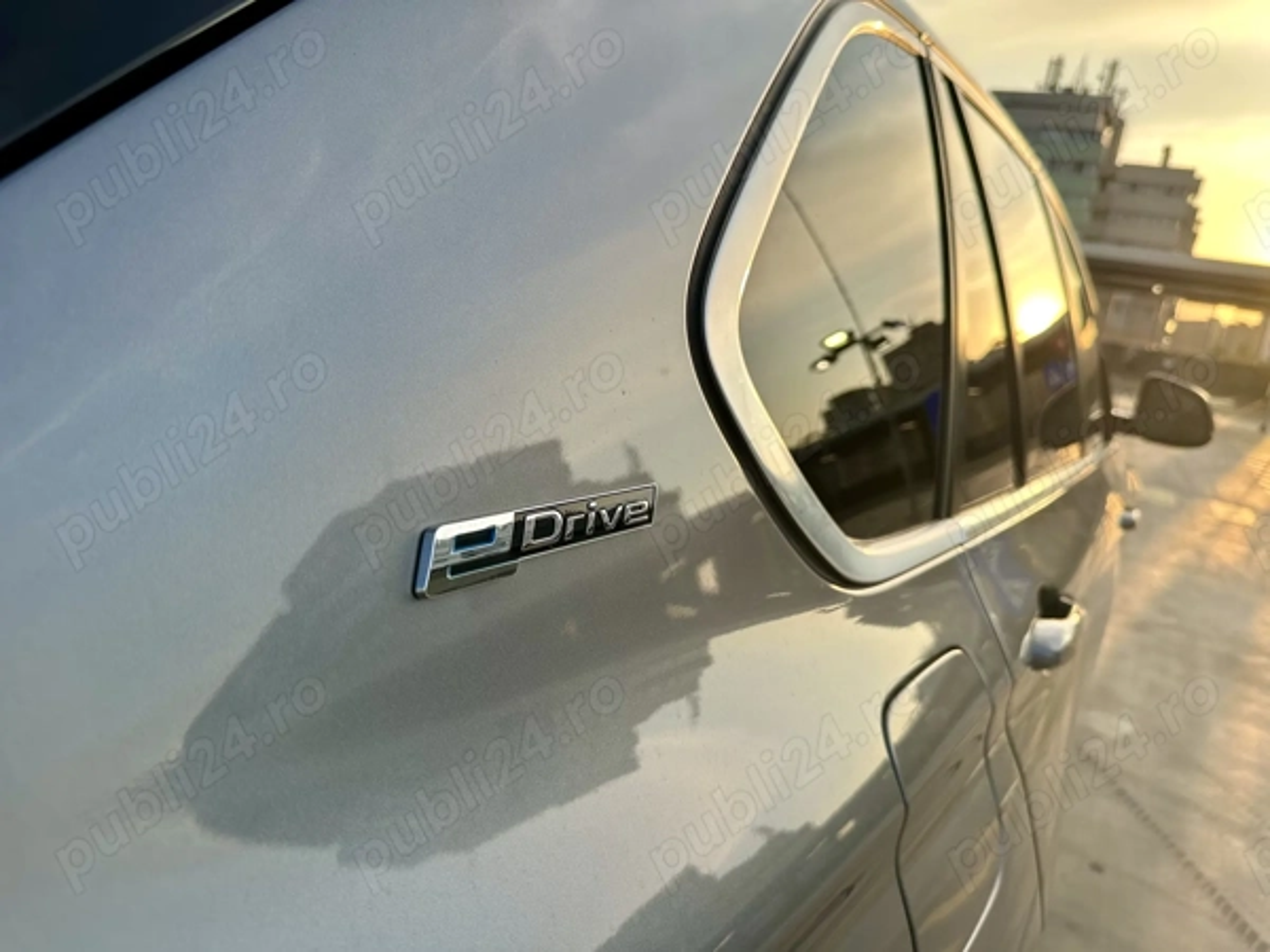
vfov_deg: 56.8
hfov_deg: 71.6
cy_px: 476
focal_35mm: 24
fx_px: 881
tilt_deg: -13.3
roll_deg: -8.1
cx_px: 635
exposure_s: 1/864
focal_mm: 6.86
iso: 80
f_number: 1.78
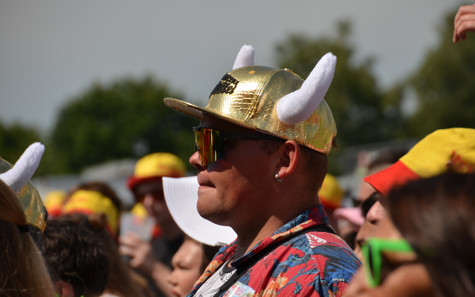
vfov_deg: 4.6
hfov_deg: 7.4
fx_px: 3663
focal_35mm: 283
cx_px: 244
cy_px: 127
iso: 100
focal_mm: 170
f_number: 6.3
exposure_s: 1/800
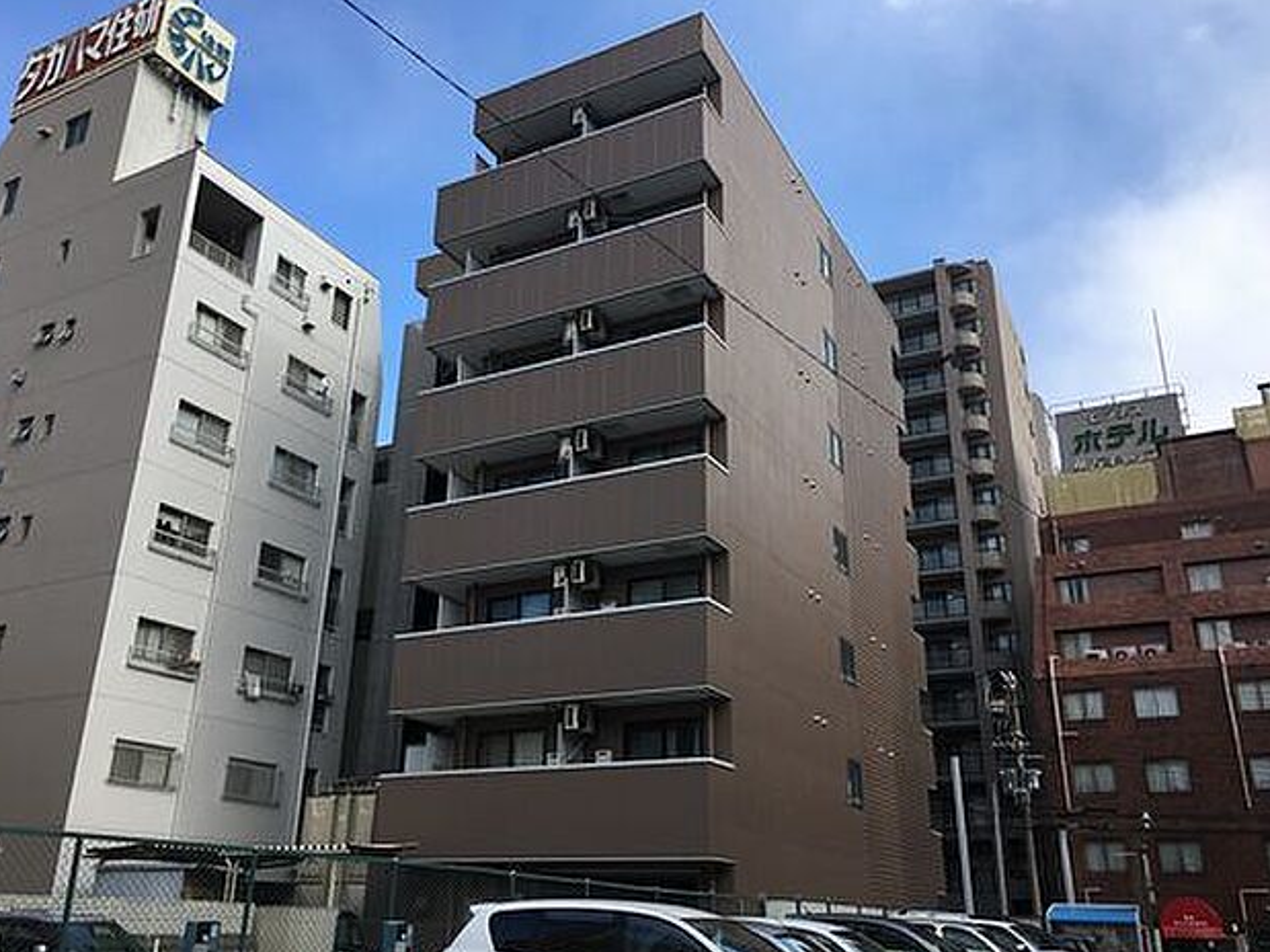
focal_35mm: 30
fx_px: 1100
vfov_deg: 46.8
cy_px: 486
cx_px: 618
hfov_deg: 60.0
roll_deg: -0.5
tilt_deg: +21.1
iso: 25
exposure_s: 1/718
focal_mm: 4.15
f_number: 2.2
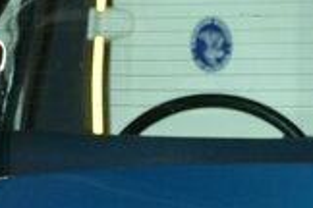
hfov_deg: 5.2
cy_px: 487
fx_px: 3388
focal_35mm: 390
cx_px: 481
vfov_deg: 3.5
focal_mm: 35
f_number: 5
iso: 400
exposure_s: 1/40
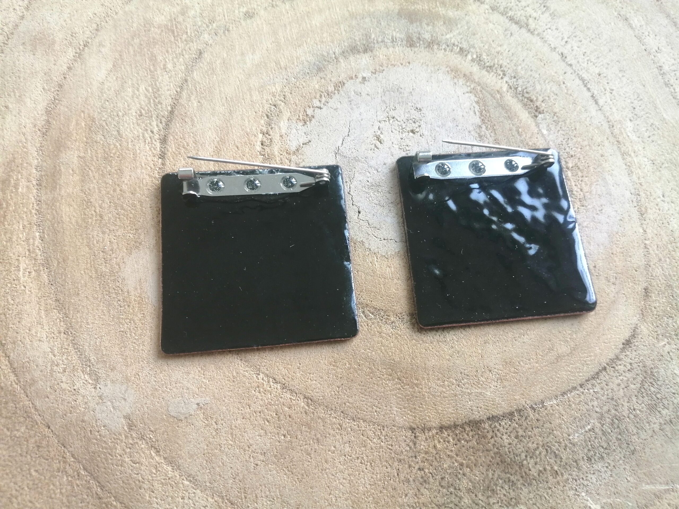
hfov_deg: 67.3
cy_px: 254
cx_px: 340
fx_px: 510
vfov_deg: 53.1
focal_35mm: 26
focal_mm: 3.62
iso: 100
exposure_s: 1/33.3
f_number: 1.8
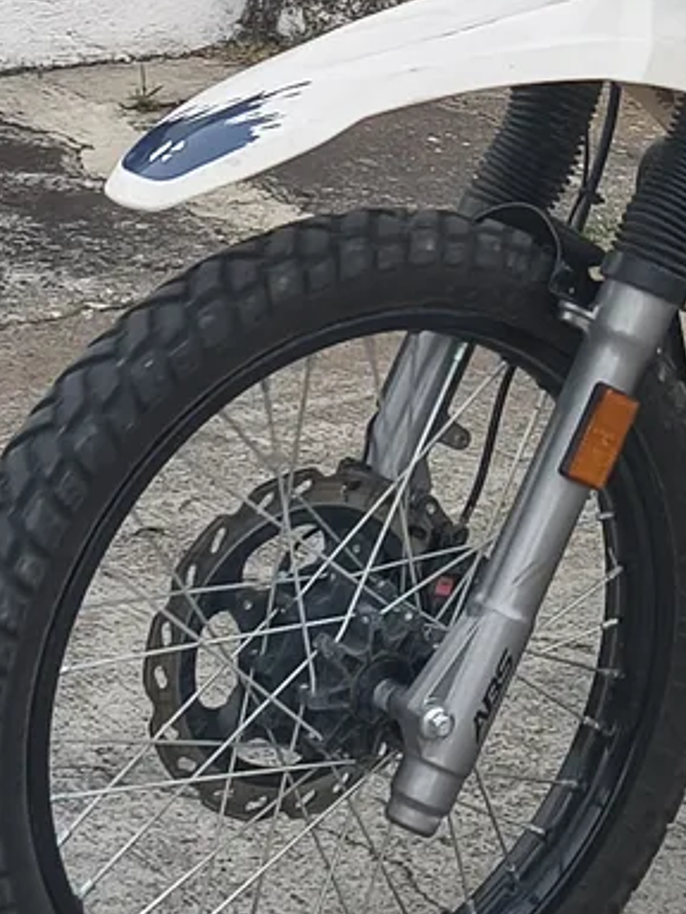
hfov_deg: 11.9
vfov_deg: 15.4
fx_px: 3303
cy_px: -43
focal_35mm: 125
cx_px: 393
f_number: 1.8
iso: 100
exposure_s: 1/415
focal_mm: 5.56
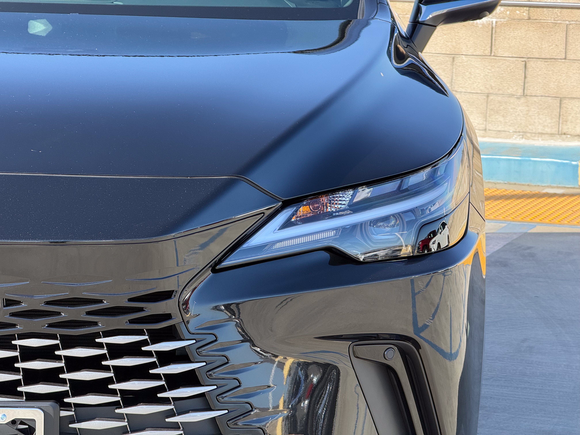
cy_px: 218
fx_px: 2011
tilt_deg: -8.9
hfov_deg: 16.4
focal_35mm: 120
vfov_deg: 12.3
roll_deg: -1.4
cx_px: 290
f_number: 2.8
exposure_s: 1/317
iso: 64
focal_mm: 15.66
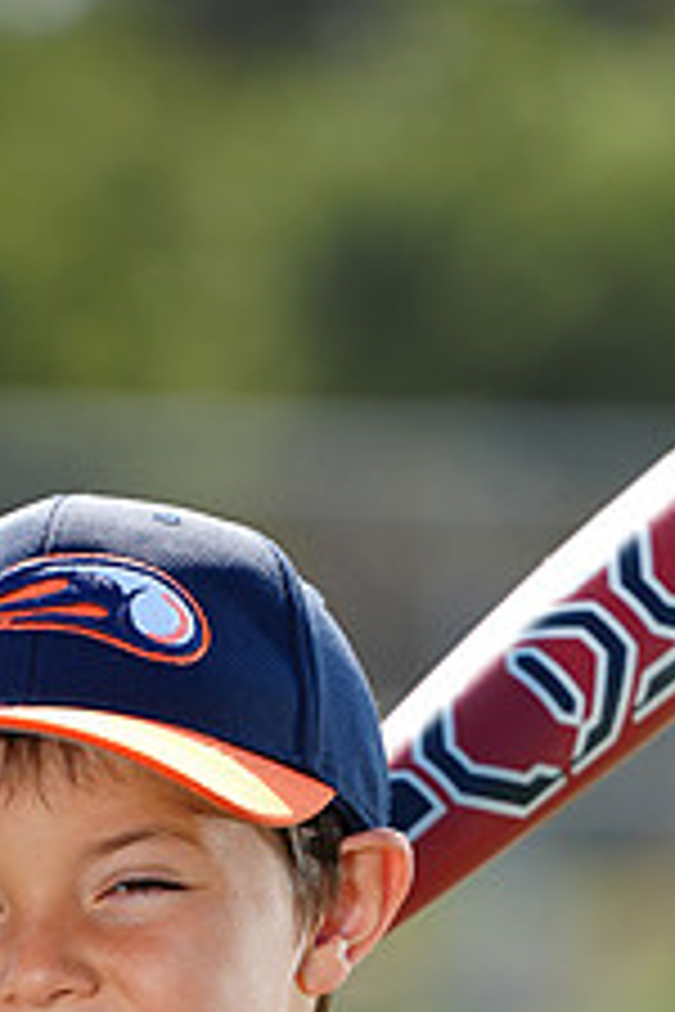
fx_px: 14511
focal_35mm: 516
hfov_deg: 2.7
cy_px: 1295
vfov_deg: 4.0
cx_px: 115
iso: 50
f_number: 4
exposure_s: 1/250
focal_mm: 200
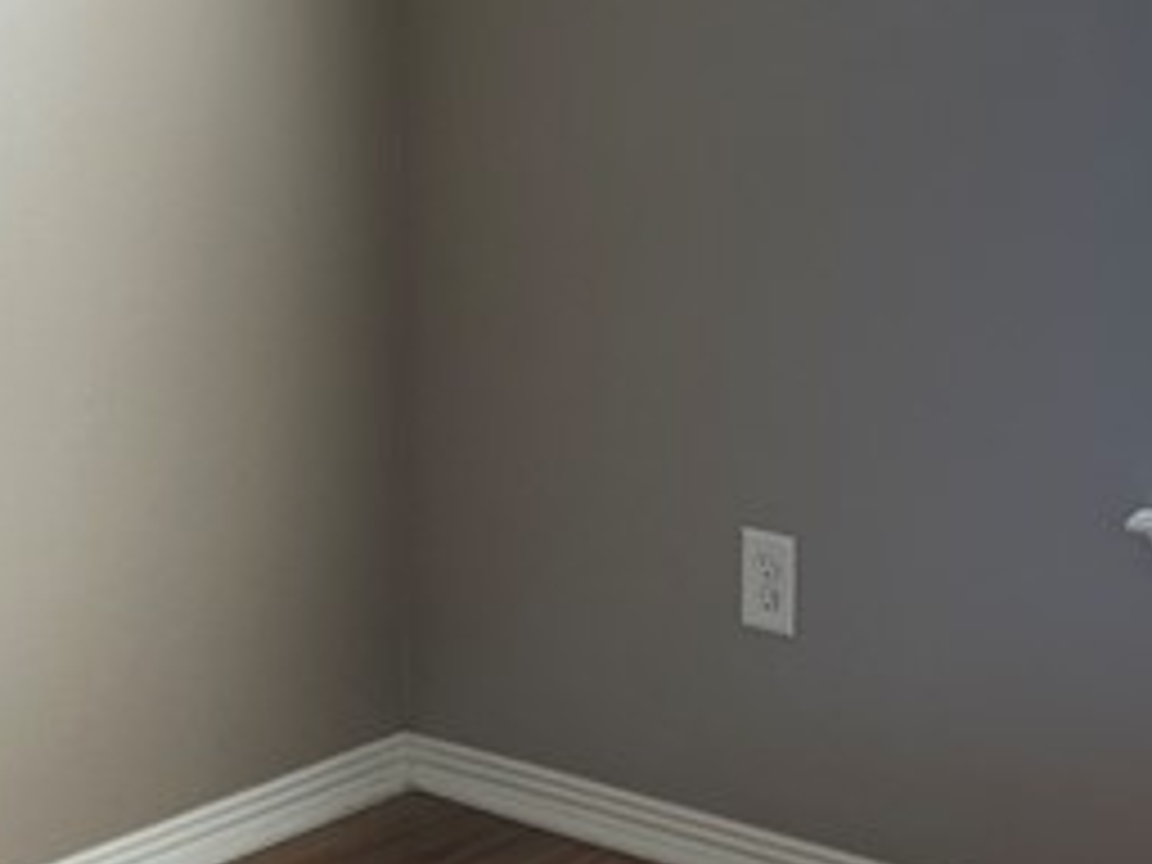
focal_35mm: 104
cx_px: 230
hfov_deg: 18.7
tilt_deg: -5.7
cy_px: 27
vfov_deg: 14.0
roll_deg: -0.2
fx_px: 3461
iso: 64
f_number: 1.6
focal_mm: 5.1
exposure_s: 1/120
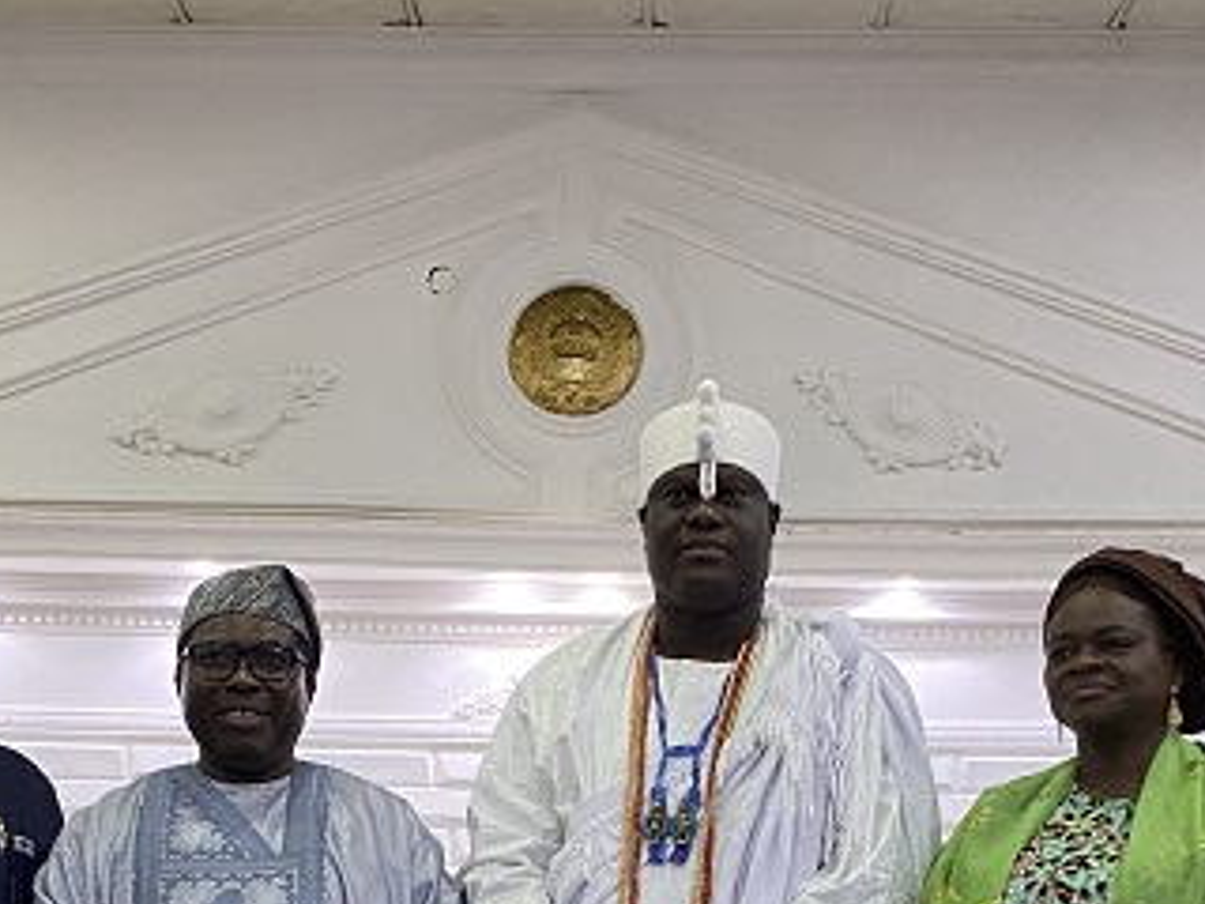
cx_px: 557
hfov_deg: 29.8
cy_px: 1062
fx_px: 2263
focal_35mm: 65
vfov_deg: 21.1
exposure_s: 1/60
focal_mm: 4.25
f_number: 1.8
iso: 320
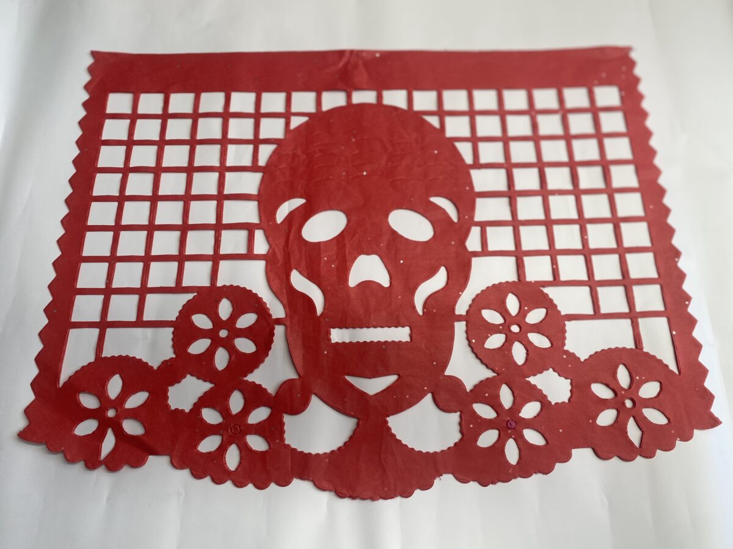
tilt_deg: -71.1
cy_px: 274
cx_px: 366
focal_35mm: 26
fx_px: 551
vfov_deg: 53.1
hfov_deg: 67.3
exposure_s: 1/367
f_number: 1.8
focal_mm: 4.25
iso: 32
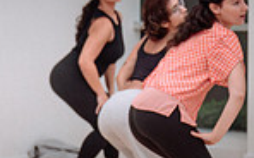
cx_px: -10
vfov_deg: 6.1
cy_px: 162
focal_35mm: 212
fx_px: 1465
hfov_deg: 9.8
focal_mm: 53
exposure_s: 1/200
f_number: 2.8
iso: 1600
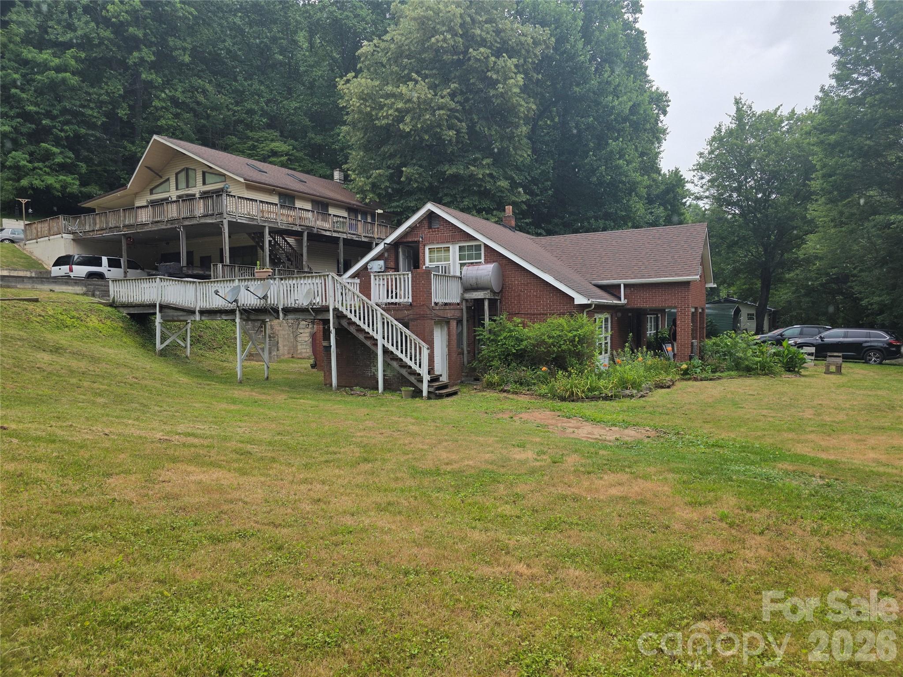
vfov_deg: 58.9
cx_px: 452
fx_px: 600
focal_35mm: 23
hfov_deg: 73.9
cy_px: 338
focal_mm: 6.3
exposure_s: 1/1636
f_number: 1.7
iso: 80
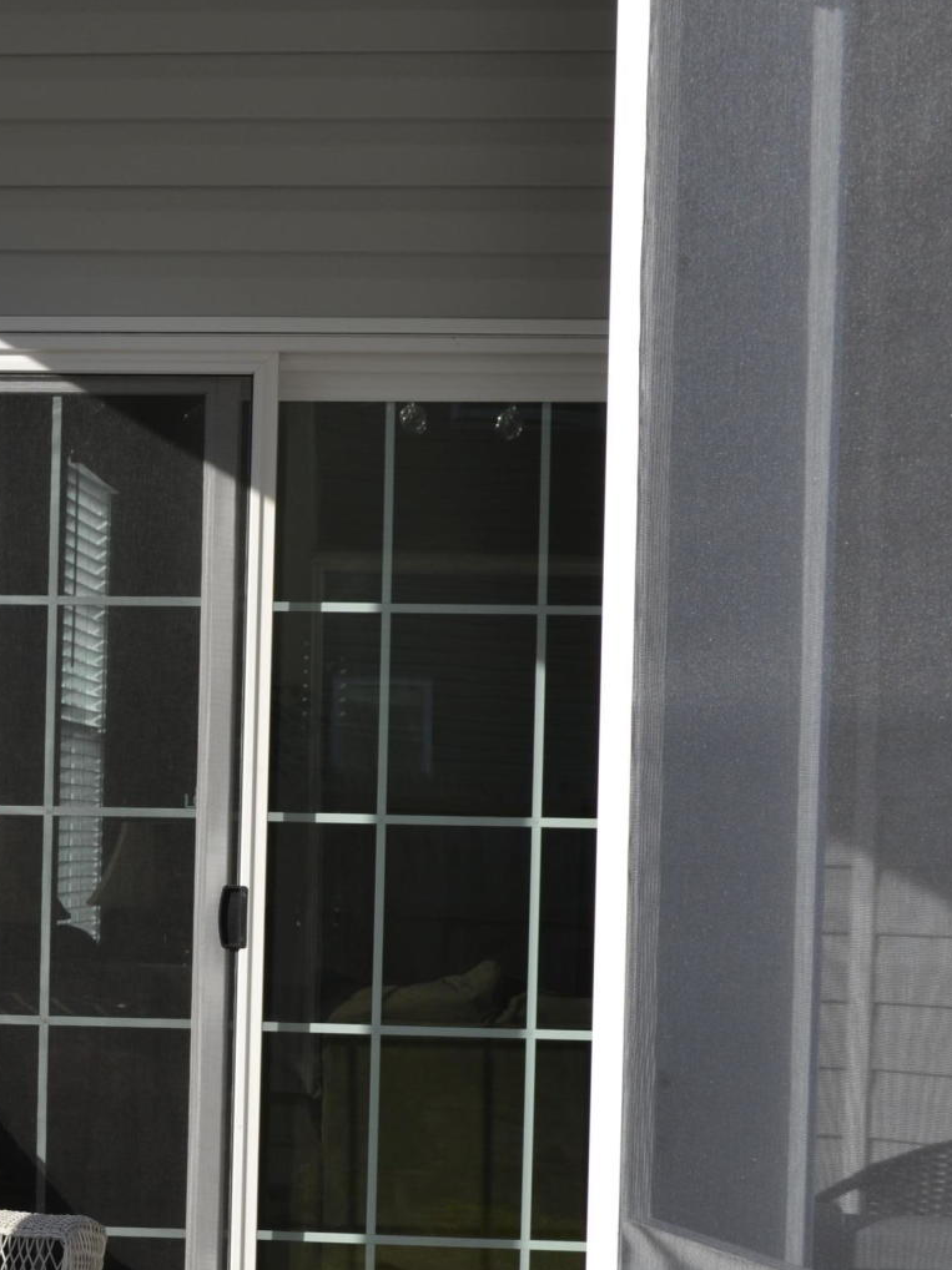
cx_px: 234
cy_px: 973
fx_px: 3118
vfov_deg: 22.8
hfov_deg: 17.3
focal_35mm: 85
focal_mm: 30
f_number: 7.1
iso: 100
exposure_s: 1/200
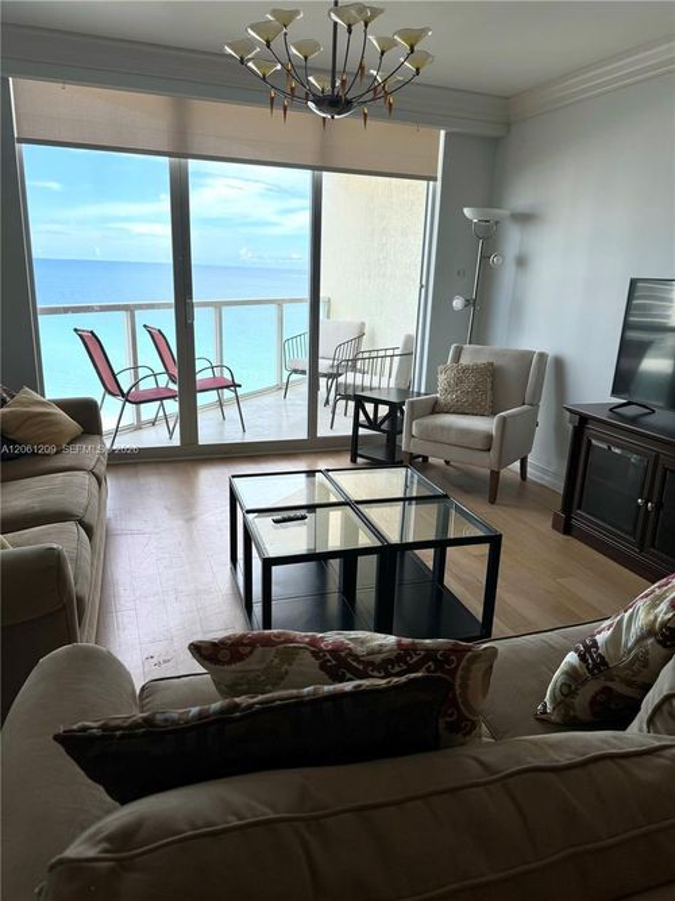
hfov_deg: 56.8
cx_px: 338
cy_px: 450
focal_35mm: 24
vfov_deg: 71.6
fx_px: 624
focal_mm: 6.76
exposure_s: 1/474
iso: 80
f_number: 1.78
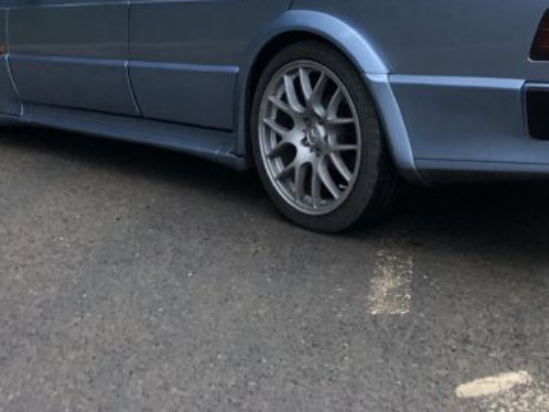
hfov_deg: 31.2
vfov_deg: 22.5
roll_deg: +0.0
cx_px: 290
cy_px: -29
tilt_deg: -5.6
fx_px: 984
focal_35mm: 62
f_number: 1.8
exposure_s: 1/15
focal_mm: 3.99
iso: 64
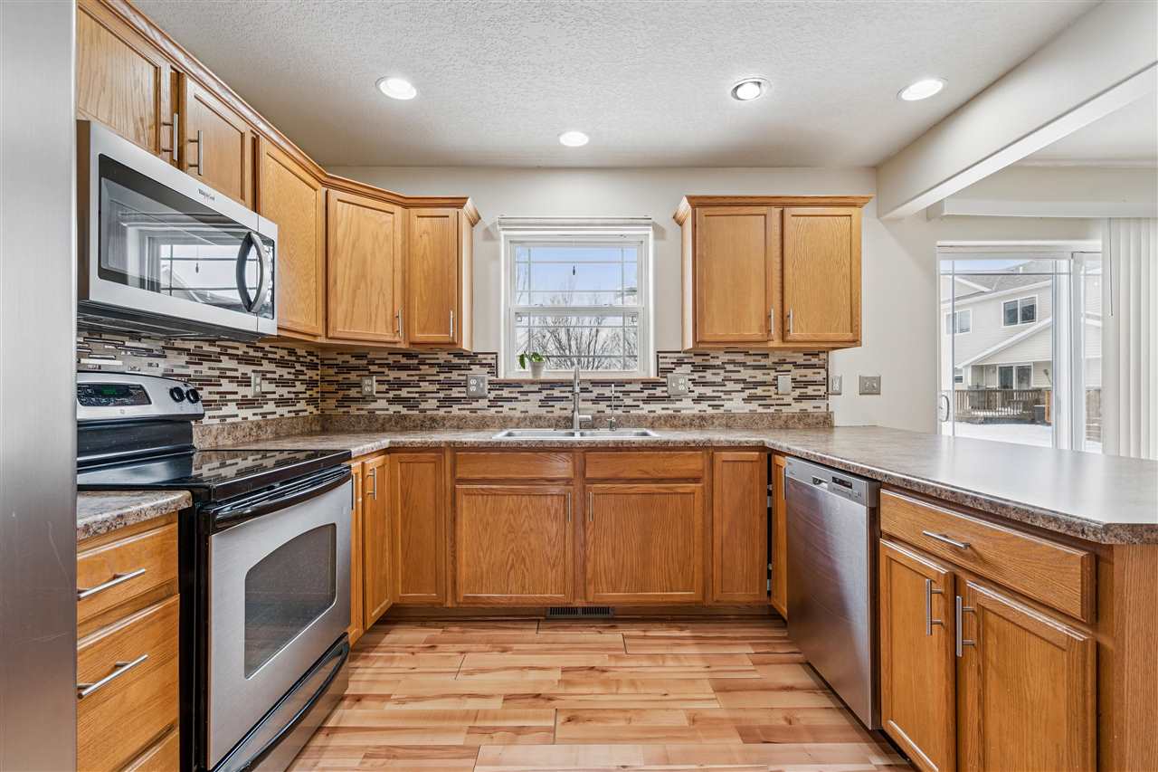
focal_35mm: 16
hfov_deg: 96.7
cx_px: 579
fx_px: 515
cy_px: 386
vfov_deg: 73.7
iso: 400
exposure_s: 1/20
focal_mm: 16
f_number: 8
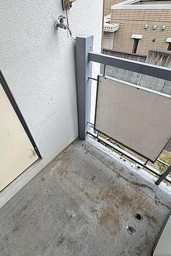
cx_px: 69
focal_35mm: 20
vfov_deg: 83.9
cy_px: 125
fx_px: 142
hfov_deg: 61.5
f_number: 2.2
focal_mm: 2.22
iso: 250
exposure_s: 1/99
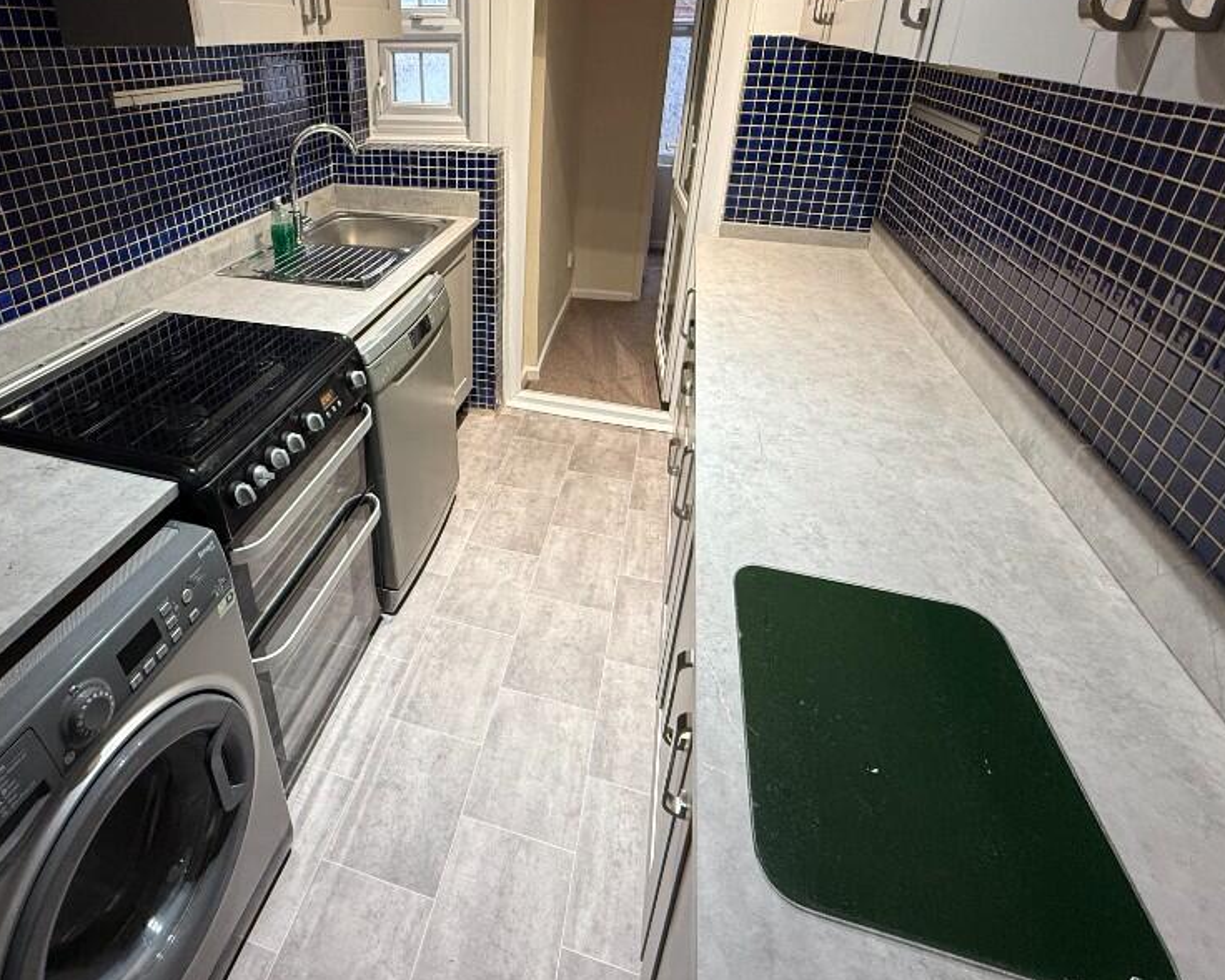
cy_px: 349
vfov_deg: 69.4
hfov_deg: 82.0
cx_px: 473
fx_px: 689
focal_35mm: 19
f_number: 2.2
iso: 200
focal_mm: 2.22
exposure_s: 1/50
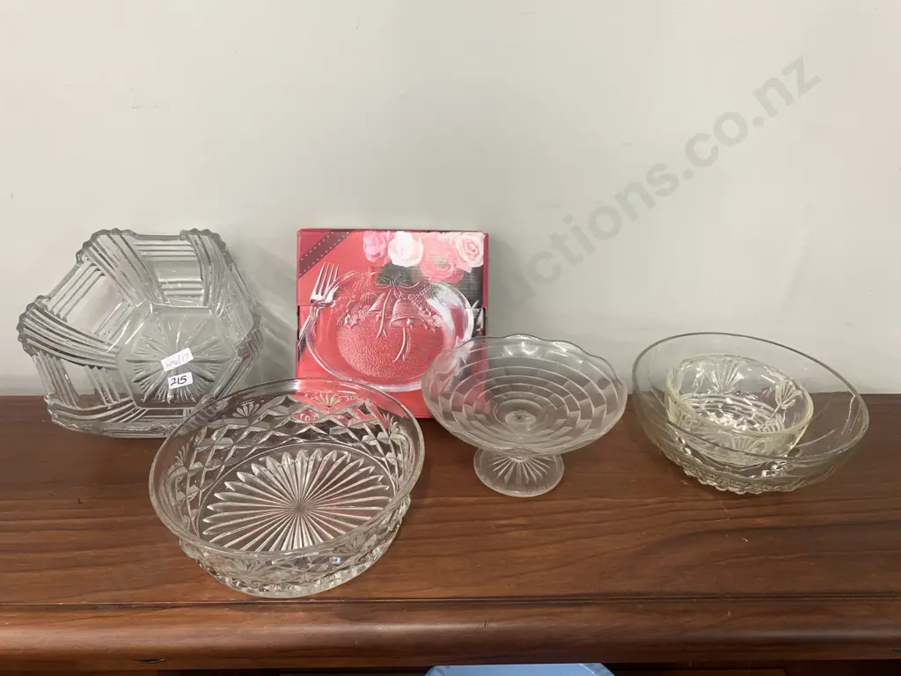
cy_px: 338
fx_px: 677
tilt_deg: -32.2
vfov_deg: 53.1
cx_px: 450
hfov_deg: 67.3
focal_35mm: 26
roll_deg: -1.7
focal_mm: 4.25
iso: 80
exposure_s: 1/50
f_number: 1.8
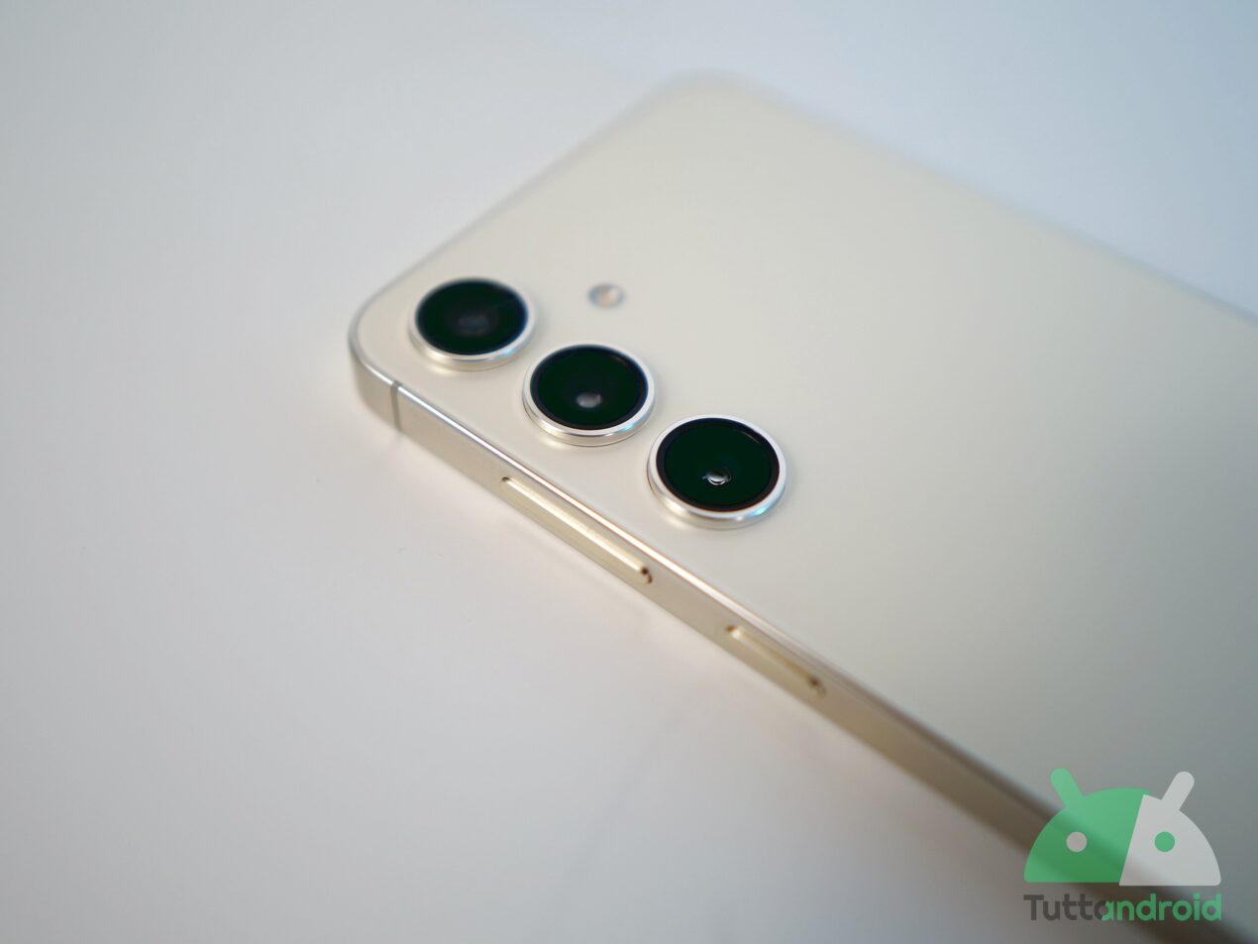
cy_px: 472
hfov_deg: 56.8
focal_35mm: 32
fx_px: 1163
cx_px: 629
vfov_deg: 44.2
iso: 200
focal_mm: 16
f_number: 1.4
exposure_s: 1/320
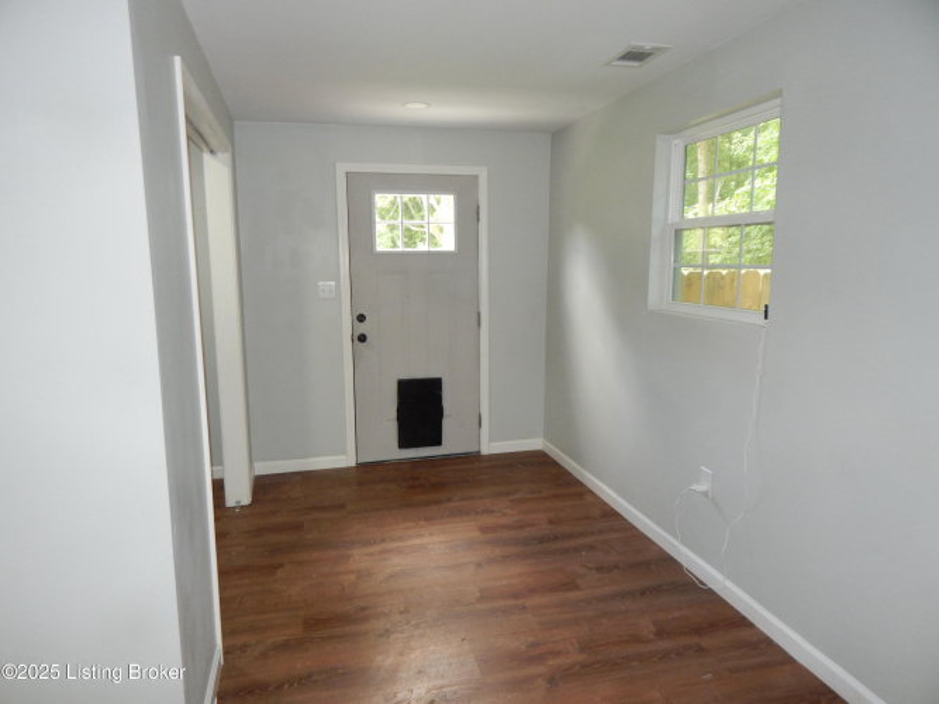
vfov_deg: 61.1
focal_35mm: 22
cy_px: 352
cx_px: 470
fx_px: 597
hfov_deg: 76.4
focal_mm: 4
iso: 200
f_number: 3
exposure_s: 1/30
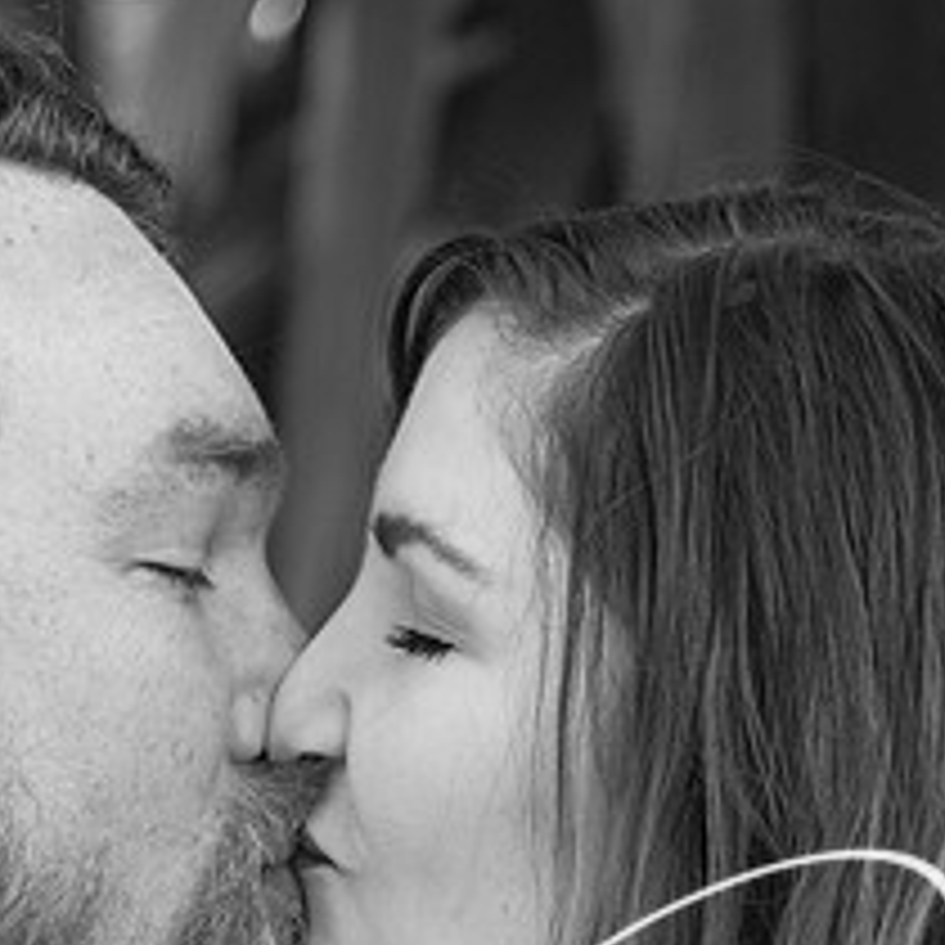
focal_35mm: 517
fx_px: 15968
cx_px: 336
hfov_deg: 3.4
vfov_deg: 3.4
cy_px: 677
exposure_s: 1/500
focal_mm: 145
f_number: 4.8
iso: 1000
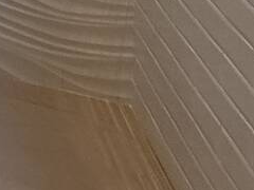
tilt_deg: +0.7
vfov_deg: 11.7
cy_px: -348
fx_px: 616
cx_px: -365
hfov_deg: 14.5
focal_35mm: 84
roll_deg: -0.3
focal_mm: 2.22
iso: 160
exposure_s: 1/120
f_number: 2.2
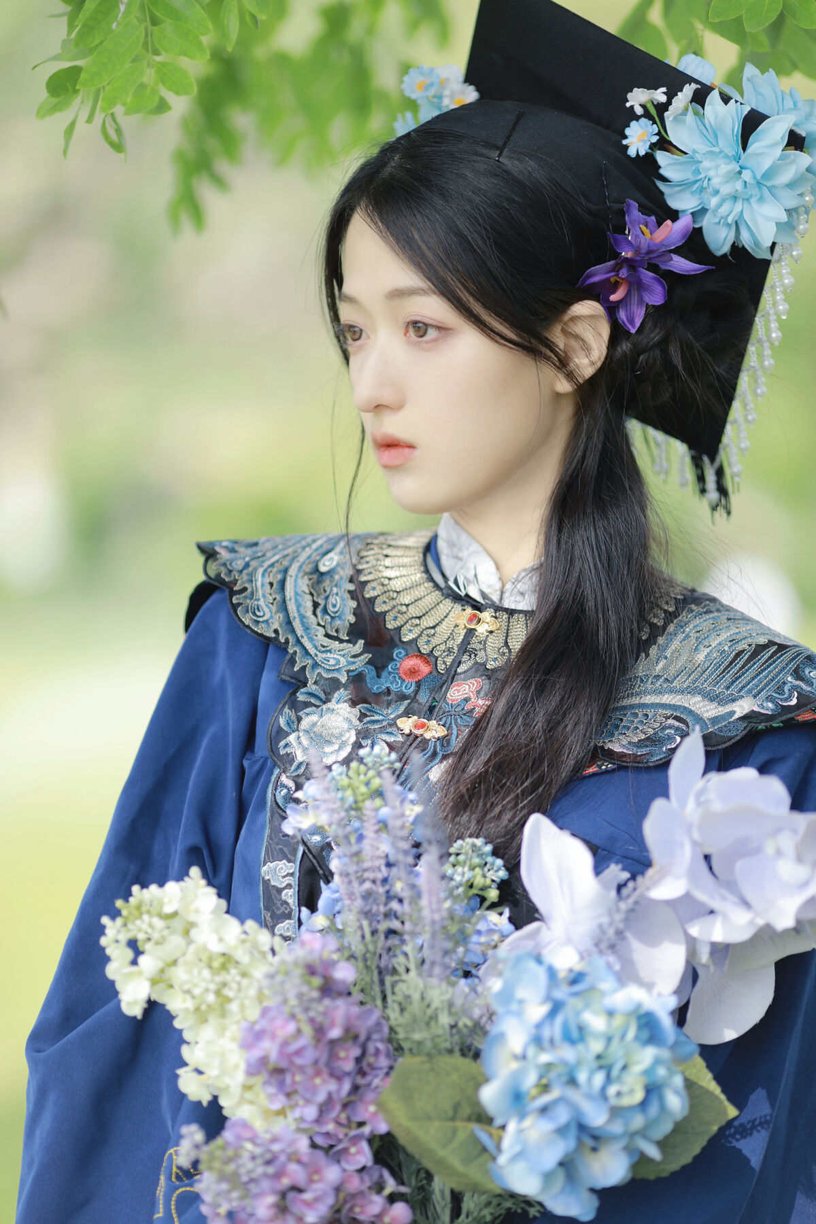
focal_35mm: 145
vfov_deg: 14.2
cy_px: 612
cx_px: 408
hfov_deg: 9.5
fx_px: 4930
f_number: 2
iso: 100
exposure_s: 1/500
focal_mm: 135
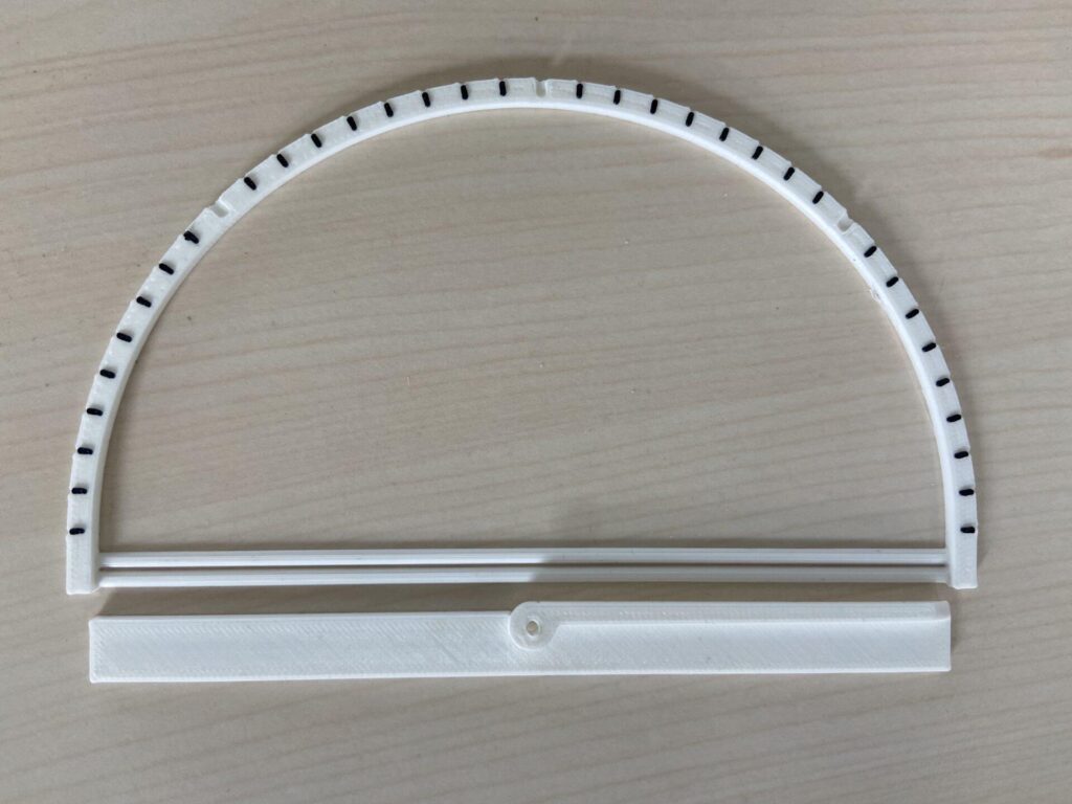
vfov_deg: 53.1
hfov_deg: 67.3
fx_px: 805
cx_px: 536
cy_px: 402
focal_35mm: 26
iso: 100
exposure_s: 1/121
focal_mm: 4.25
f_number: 1.8
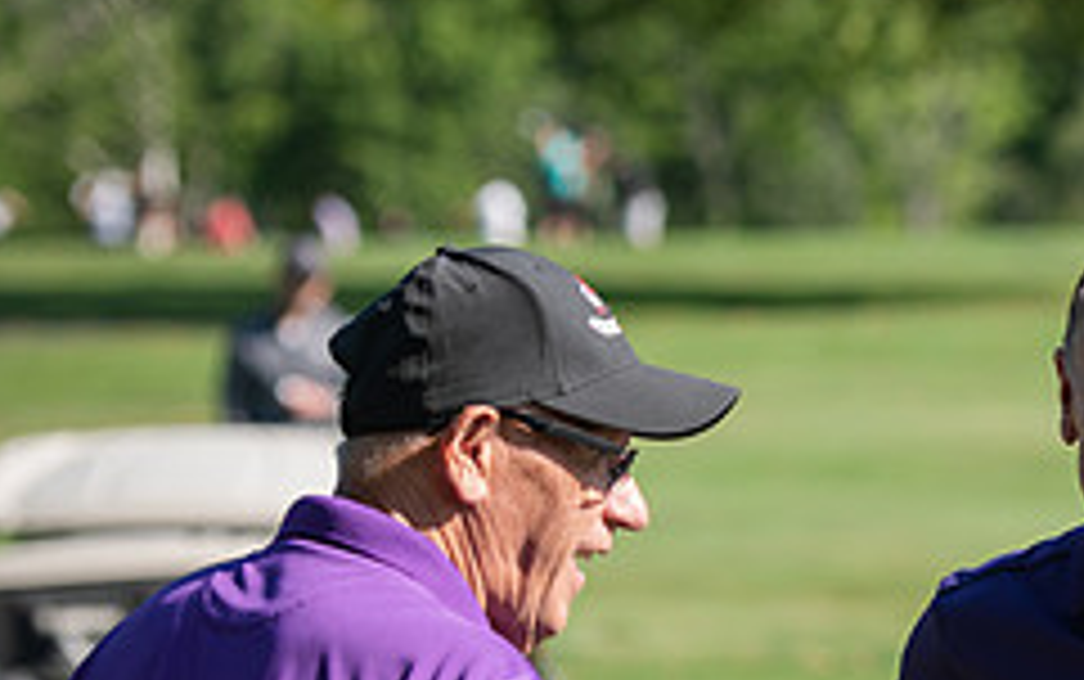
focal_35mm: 250
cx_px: 1044
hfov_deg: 8.4
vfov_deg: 5.3
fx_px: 7391
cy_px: 624
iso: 100
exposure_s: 1/640
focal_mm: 102
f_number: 3.5
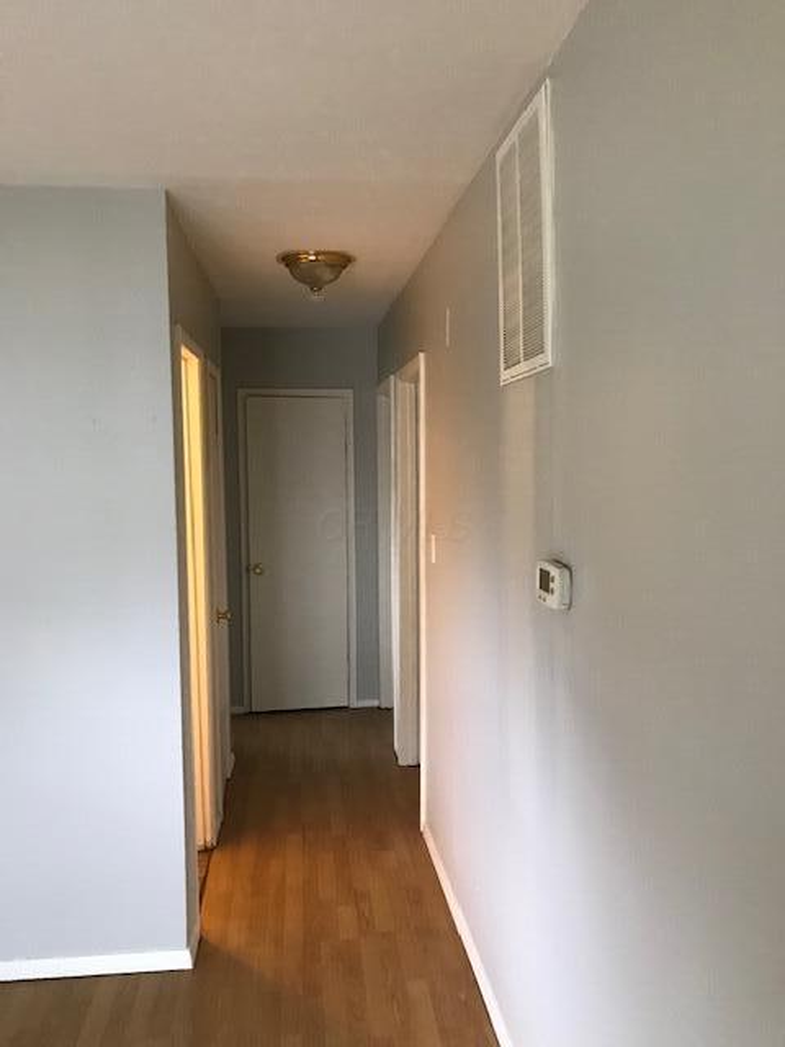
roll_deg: +0.0
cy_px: 524
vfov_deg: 63.4
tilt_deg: -1.6
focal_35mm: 28
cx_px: 392
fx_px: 847
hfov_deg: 49.7
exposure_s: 1/15
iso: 80
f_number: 1.8
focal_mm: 3.99
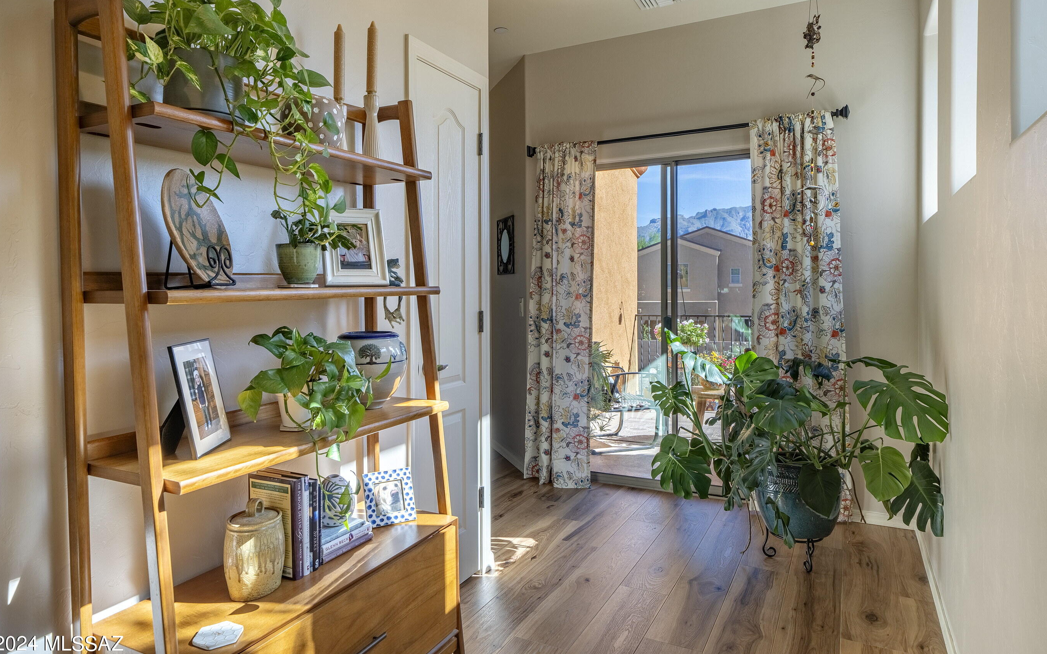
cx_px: 516
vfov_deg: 57.3
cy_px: 317
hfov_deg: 82.3
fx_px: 599
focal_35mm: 21
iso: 200
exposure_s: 1/500
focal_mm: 20
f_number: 10
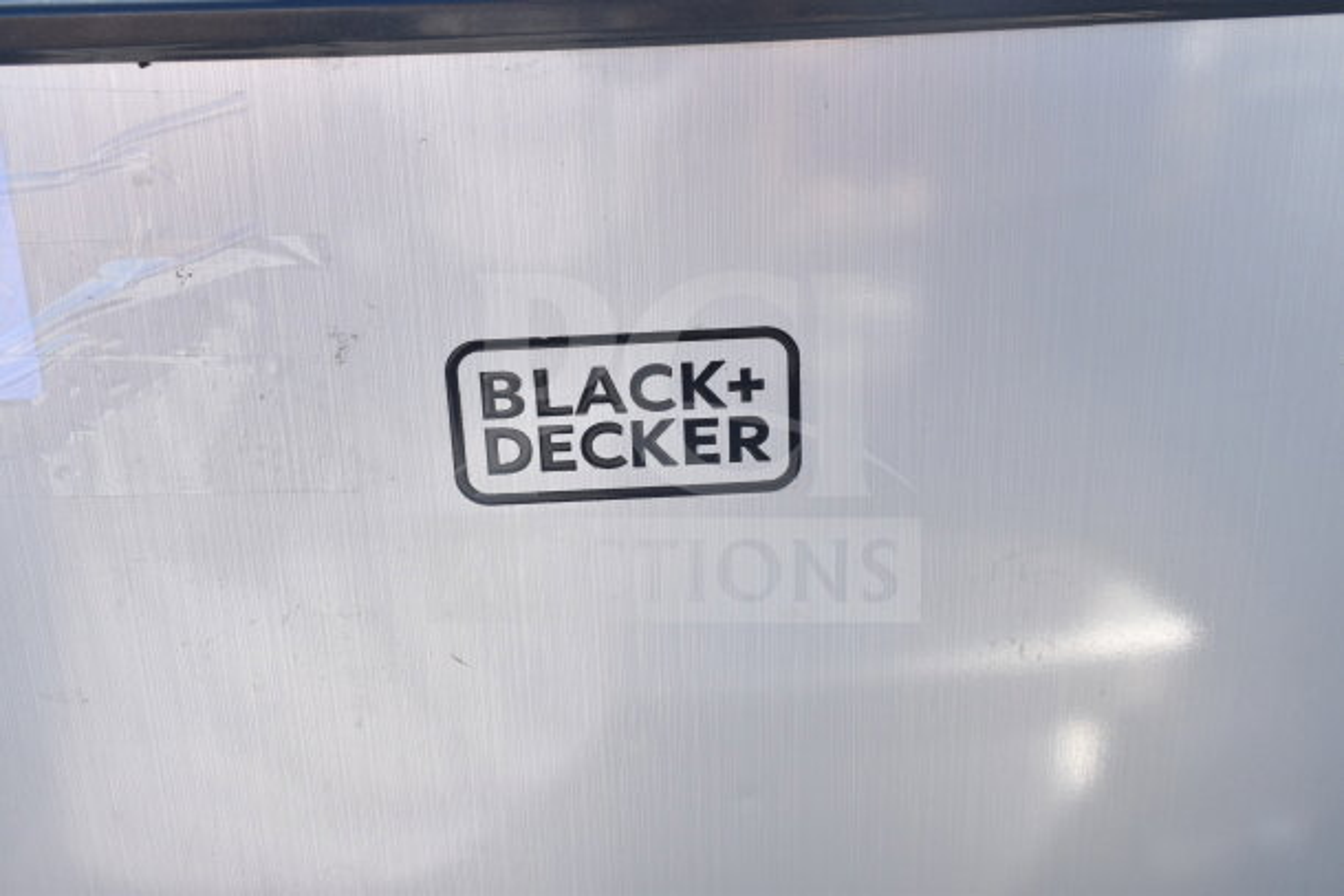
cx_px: 672
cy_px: 448
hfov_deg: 49.5
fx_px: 1456
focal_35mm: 39
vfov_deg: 34.2
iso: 200
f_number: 7.1
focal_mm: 26
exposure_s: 1/200
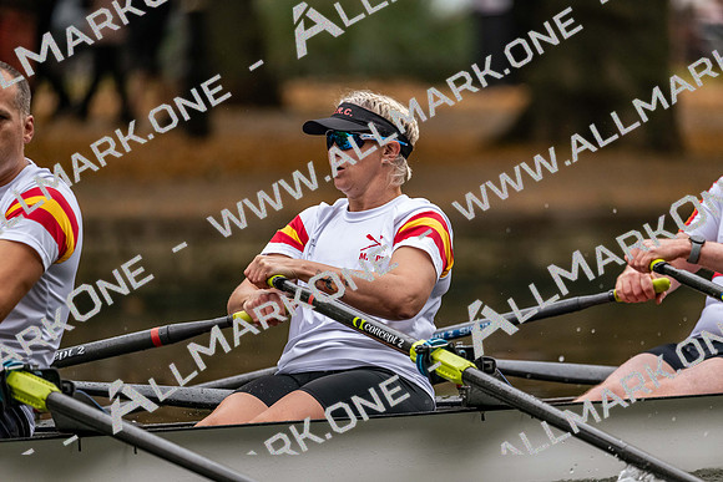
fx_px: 8035
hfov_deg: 5.2
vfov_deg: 3.4
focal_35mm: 400
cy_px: 241
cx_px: 362
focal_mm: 400
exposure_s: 1/2500
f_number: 4.5
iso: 2500
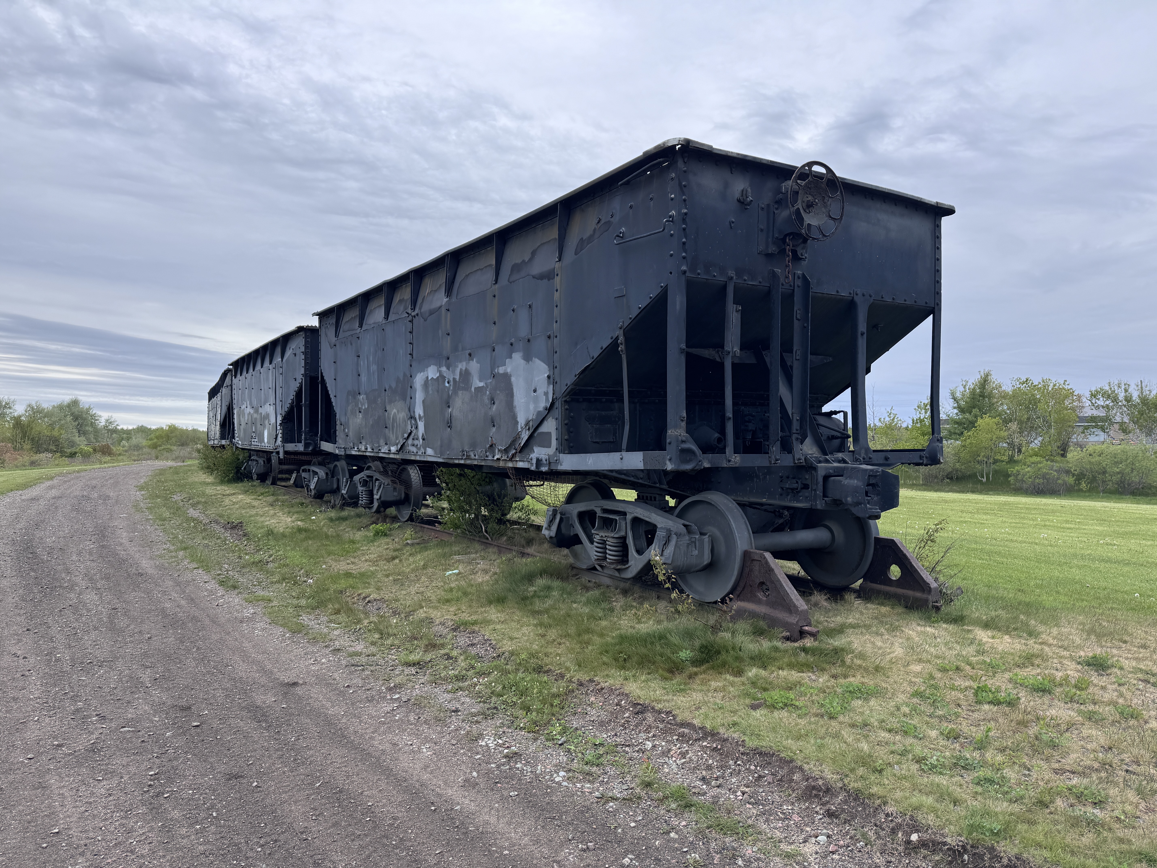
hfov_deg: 71.6
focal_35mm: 24
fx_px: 802
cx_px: 578
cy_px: 434
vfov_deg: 56.8
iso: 80
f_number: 1.78
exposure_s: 1/2105
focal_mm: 6.76
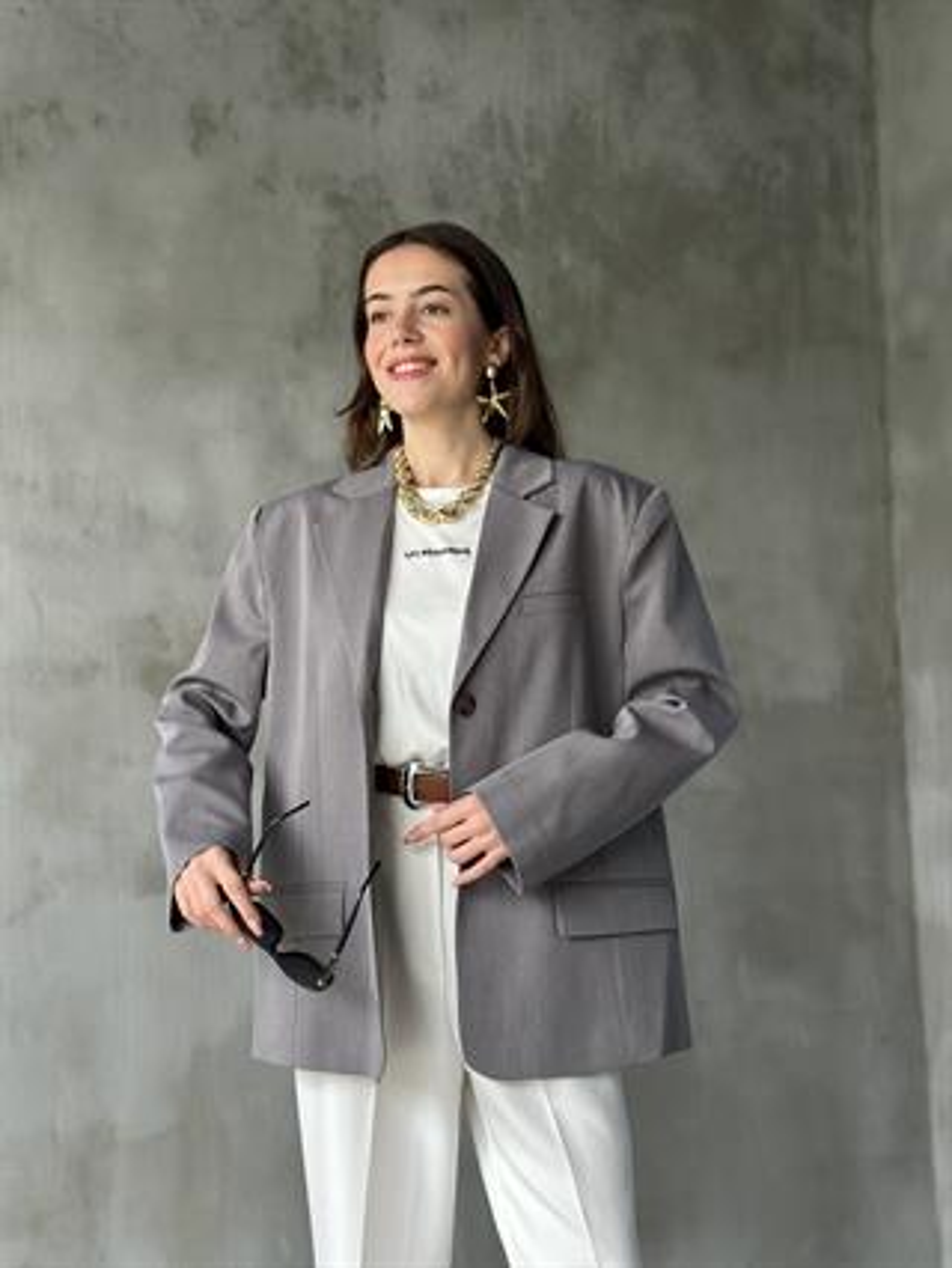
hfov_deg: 30.3
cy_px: 634
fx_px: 1758
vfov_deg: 39.6
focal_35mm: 48
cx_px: 476
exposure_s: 1/94
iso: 125
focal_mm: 6.86
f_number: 1.78
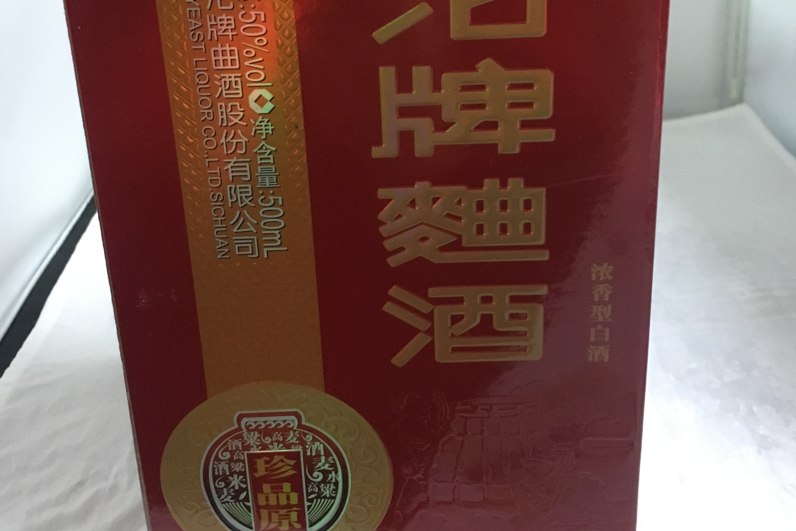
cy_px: 124
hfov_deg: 47.4
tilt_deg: -17.7
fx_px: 906
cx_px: 396
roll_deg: +3.0
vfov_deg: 31.9
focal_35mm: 41
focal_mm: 4.15
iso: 500
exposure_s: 1/17
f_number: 2.2
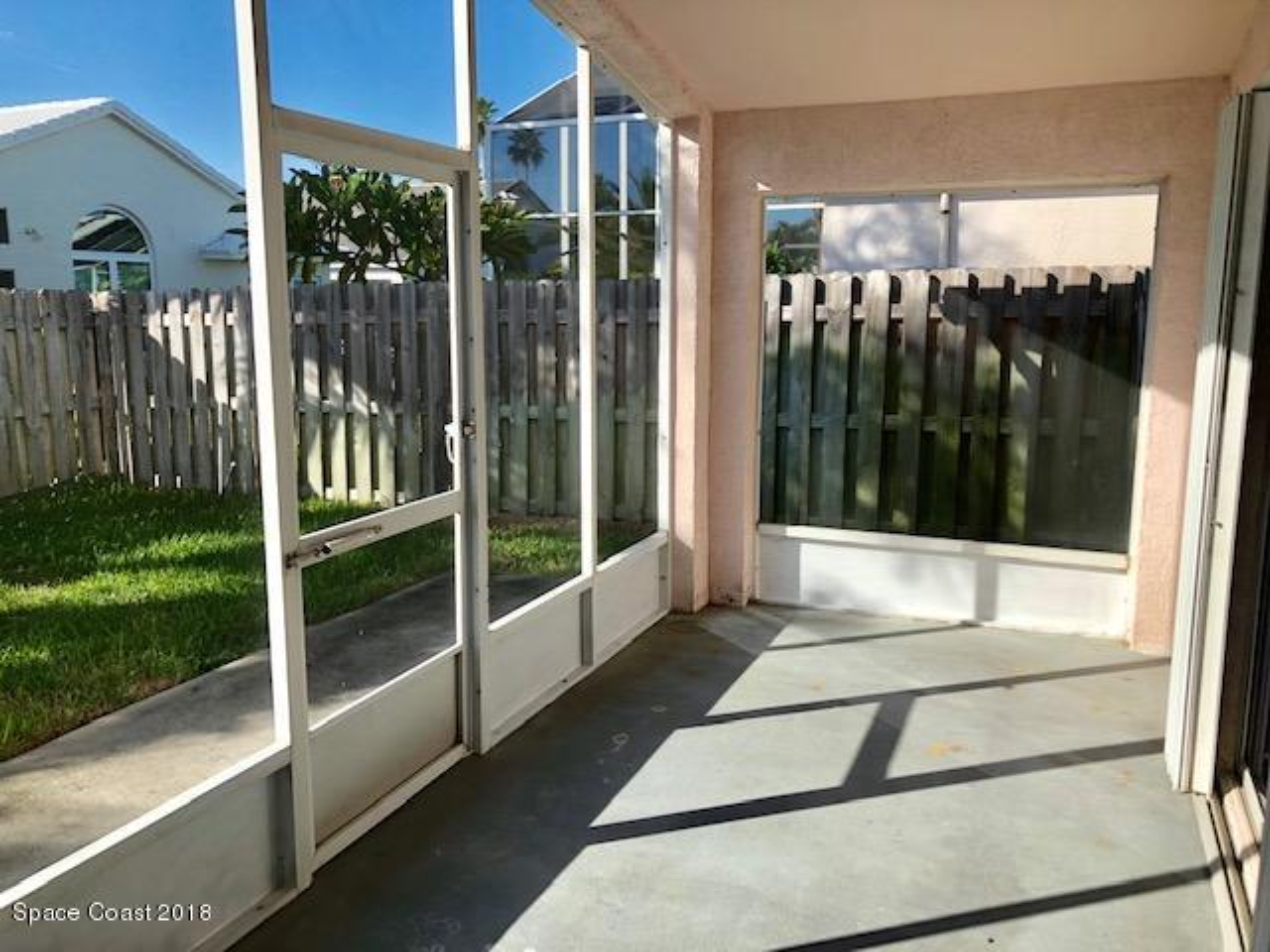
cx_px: 635
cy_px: 476
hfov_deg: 63.4
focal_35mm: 28
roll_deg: -0.6
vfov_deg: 49.7
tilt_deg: -10.7
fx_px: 1027
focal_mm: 3.99
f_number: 1.8
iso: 20
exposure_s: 1/762
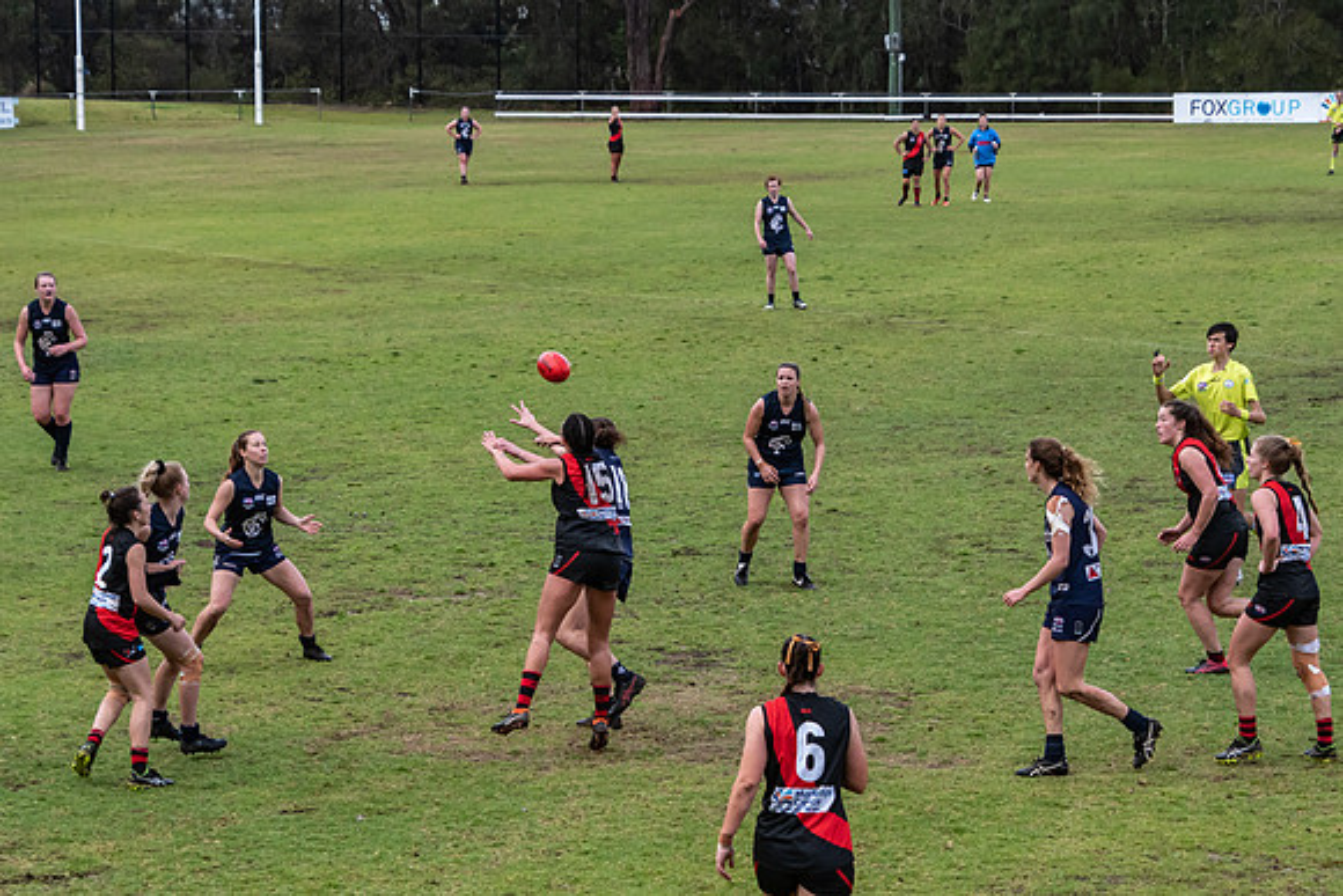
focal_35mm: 118
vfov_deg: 11.7
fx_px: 4386
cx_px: 591
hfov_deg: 17.4
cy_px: 460
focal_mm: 70
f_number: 6.3
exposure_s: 1/1600
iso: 800
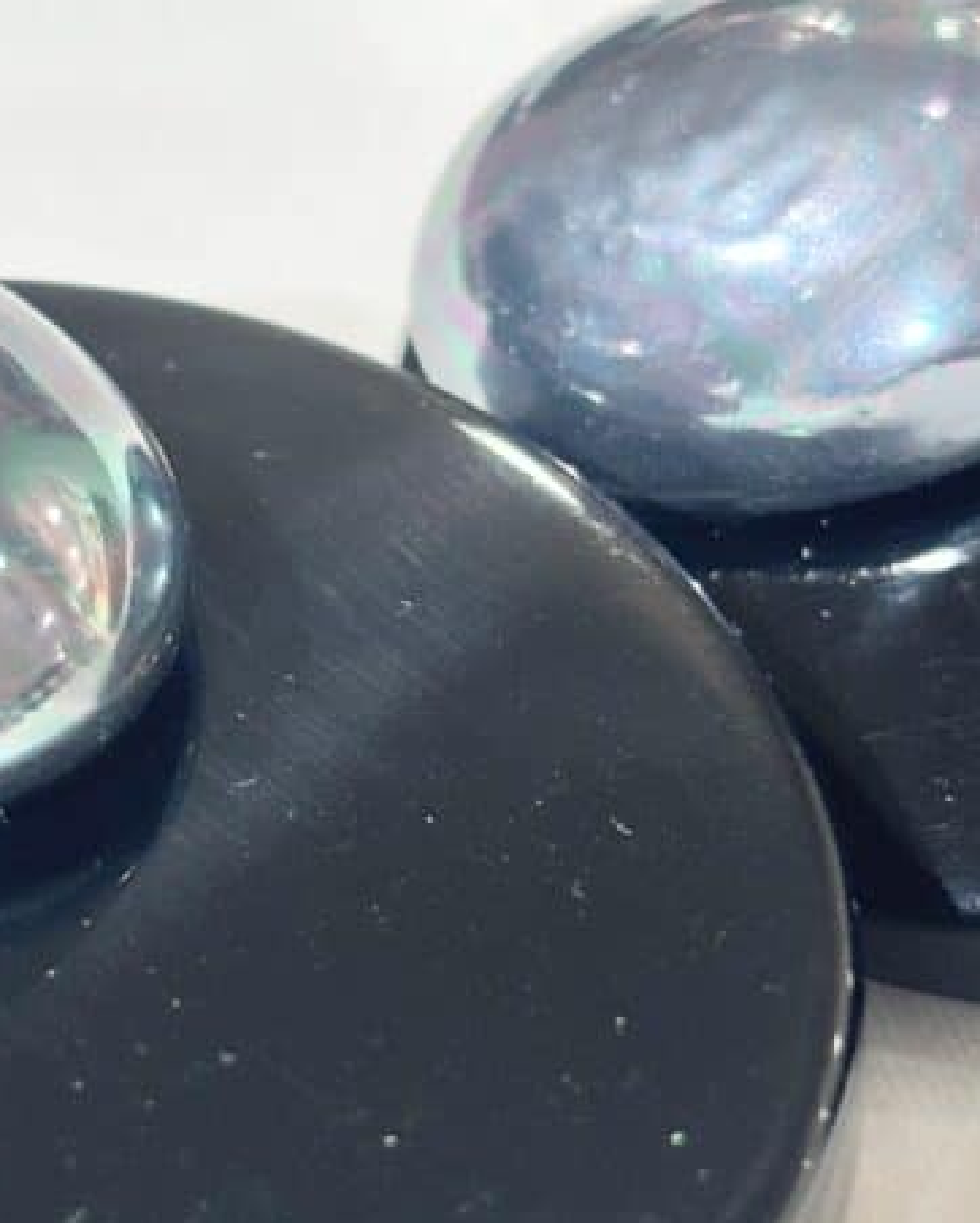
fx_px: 4167
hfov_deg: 13.4
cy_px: 628
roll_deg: +12.2
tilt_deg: -35.8
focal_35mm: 115
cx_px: 227
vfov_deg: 16.7
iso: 32
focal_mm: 5.96
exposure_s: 1/100
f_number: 1.6
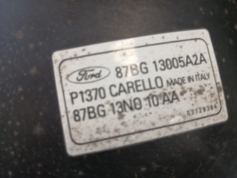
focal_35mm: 26
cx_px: 118
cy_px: 89
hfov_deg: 67.3
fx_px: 178
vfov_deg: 53.1
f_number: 1.8
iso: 125
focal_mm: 3.98
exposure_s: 1/50
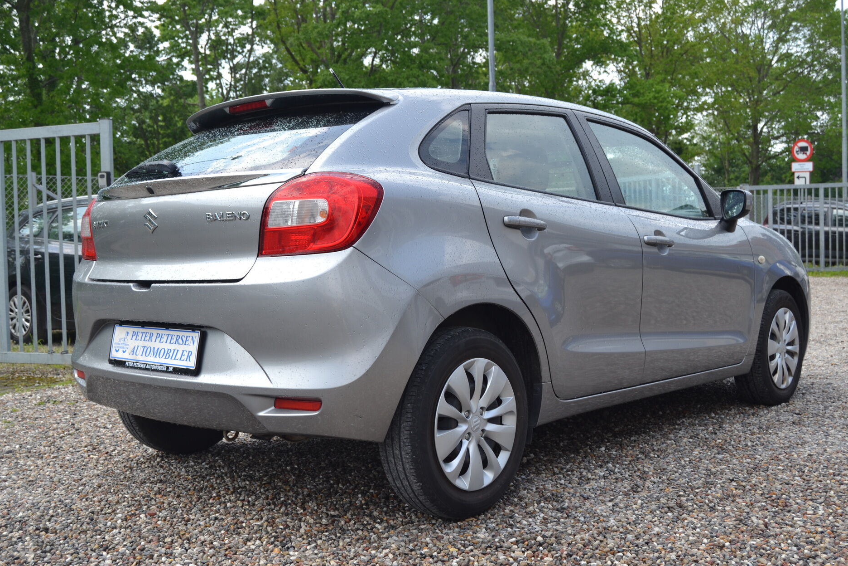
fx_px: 942
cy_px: 282
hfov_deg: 48.5
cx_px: 425
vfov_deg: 33.4
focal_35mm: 40
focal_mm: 26
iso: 100
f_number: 6.3
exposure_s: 1/160
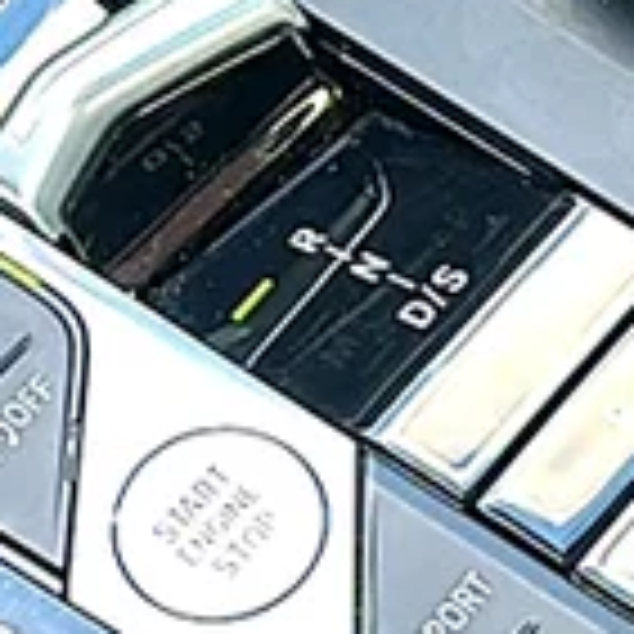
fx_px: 3357
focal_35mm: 162
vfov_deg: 10.8
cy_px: 146
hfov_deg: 10.8
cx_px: 468
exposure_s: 1/93
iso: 50
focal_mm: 6.86
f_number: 1.78
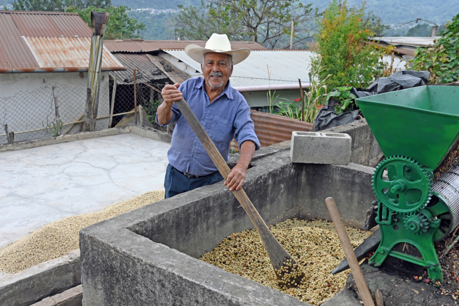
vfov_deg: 36.2
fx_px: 469
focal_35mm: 37
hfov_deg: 52.2
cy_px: 153
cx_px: 230
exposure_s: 1/250
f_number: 5.6
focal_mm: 24.5
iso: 200
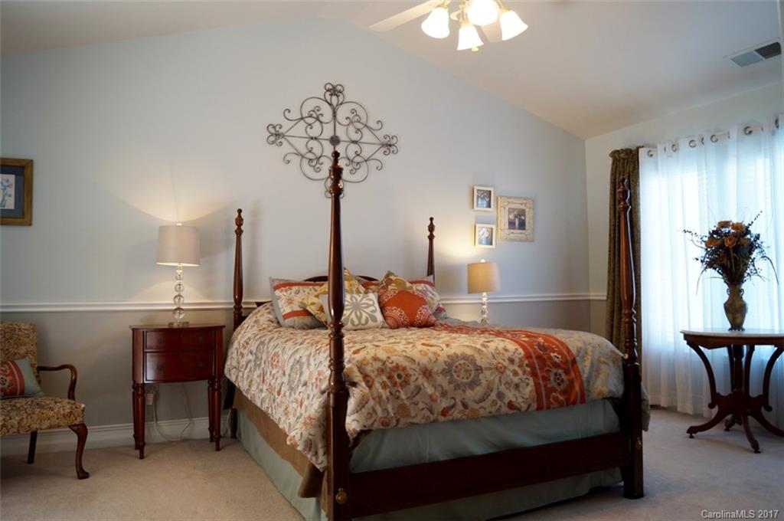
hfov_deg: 67.4
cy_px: 260
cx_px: 392
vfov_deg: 47.8
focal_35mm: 27
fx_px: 587
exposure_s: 1/60
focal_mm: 18
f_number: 4
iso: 400
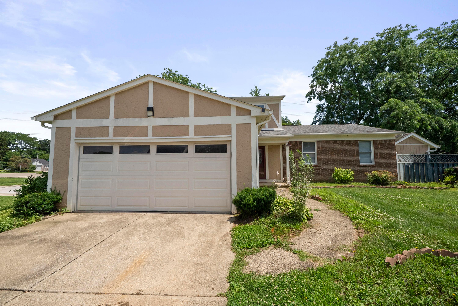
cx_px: 229
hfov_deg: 104.2
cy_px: 153
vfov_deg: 81.3
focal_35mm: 14
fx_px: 178
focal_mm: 14
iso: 800
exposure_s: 1/2500
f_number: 9
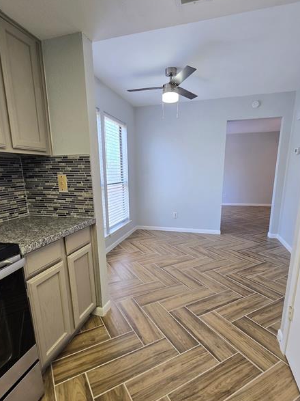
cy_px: 219
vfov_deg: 90.8
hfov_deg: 74.7
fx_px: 197
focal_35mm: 17
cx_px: 144
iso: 64
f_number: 2.2
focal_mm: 2.2
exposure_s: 1/60
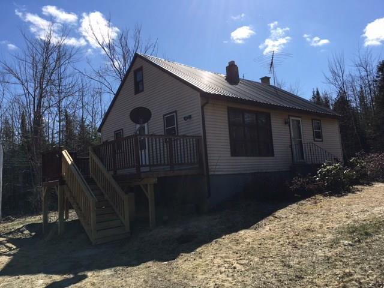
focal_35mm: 29
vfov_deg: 48.2
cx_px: 192
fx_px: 322
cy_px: 144
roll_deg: +2.8
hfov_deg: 61.7
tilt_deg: +10.5
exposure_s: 1/1832
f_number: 2.2
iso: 25
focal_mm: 4.15
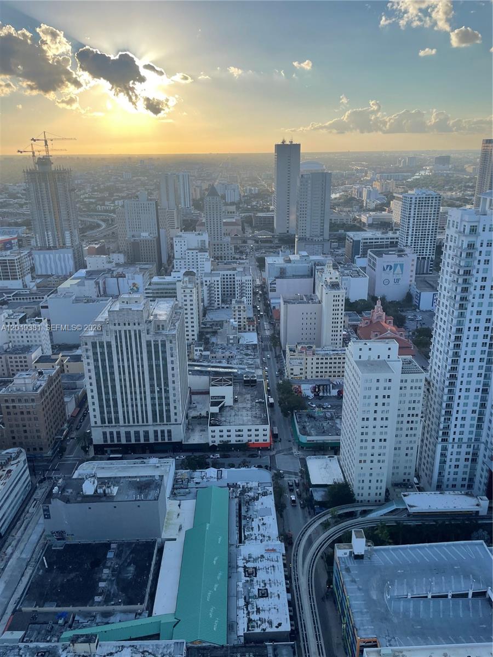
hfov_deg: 53.1
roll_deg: +0.9
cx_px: 246
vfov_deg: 67.3
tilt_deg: -19.3
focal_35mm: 26
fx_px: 494
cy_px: 328
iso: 32
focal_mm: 4.2
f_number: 1.6
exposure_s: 1/1825
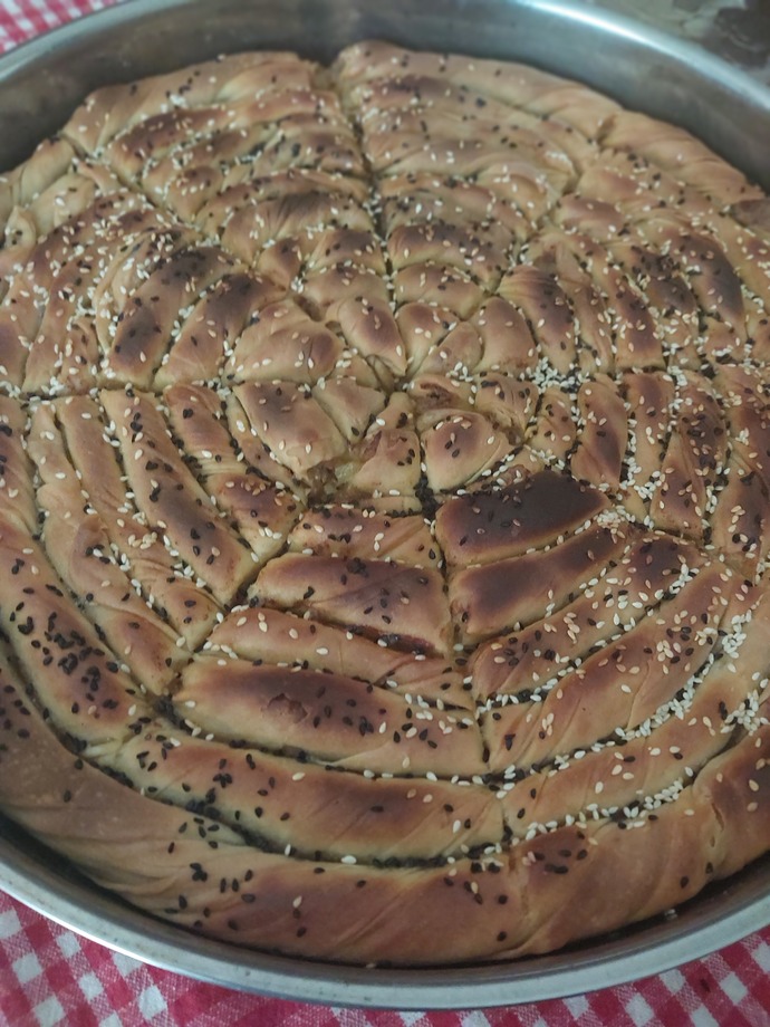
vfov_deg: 60.0
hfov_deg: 46.8
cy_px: 514
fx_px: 890
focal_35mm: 30
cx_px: 385
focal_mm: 4.6
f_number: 1.8
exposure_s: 1/17
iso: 500
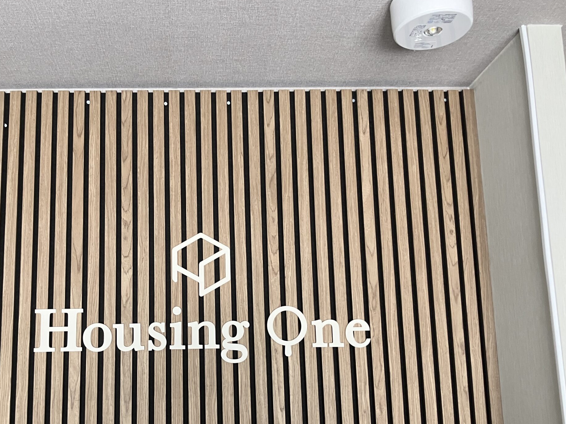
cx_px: 208
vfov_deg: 36.4
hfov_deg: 47.4
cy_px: 282
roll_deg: +1.8
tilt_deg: +10.8
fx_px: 638
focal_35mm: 39
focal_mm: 3.99
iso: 80
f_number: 1.8
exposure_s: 1/64
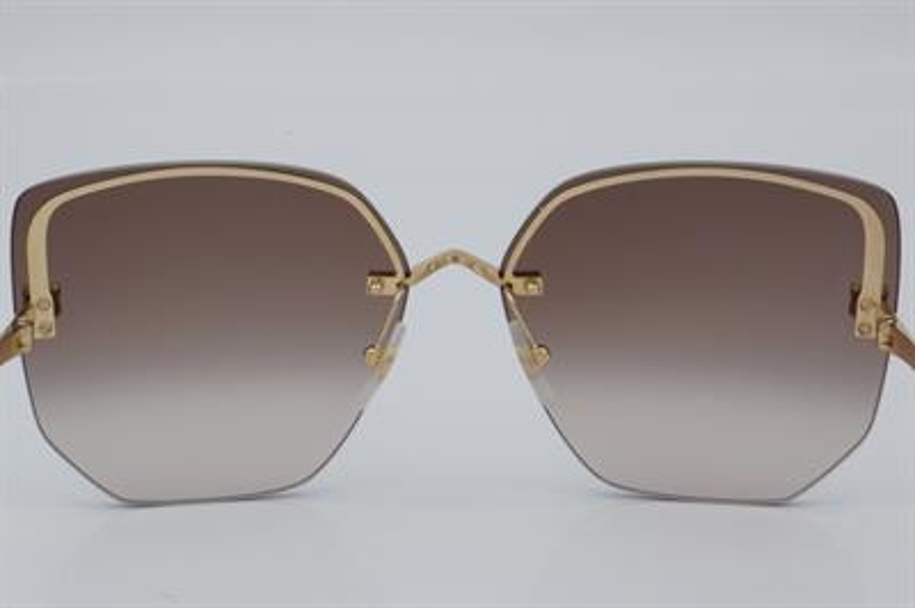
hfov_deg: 27.0
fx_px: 1905
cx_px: 458
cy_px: 304
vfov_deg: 18.2
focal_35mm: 75
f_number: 32
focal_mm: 50
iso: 100
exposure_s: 1/4
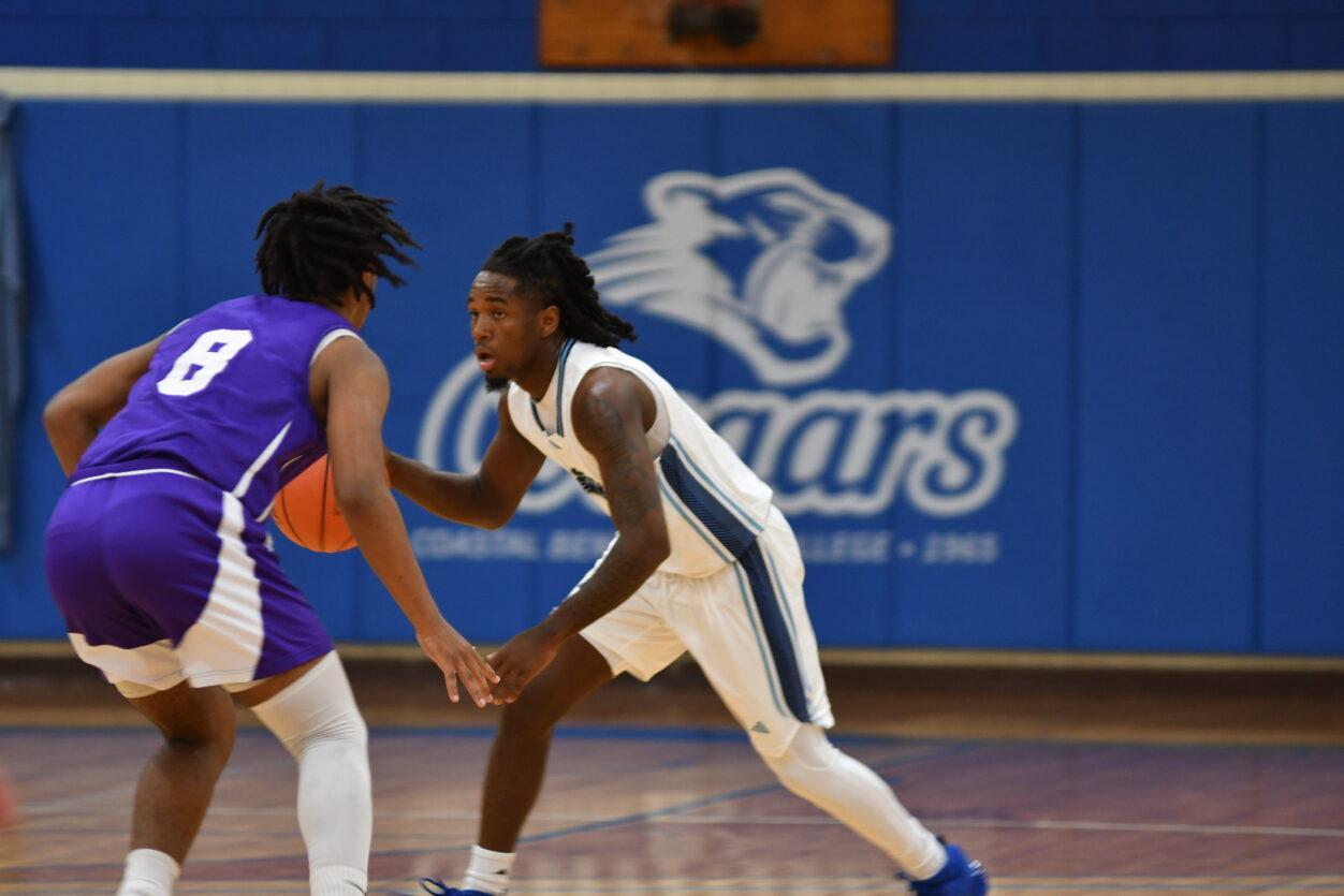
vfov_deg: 5.0
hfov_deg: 7.4
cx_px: 672
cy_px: 448
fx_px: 10360
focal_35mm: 278
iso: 1250
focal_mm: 185
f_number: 2.8
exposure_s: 1/160
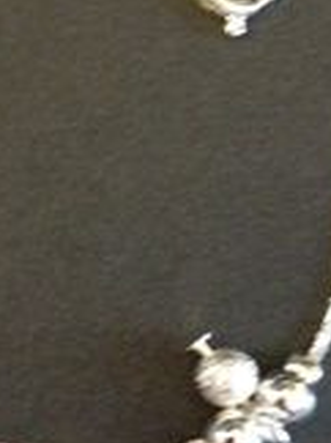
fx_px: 1329
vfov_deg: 18.8
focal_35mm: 104
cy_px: 104
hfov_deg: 13.8
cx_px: -66
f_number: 2.4
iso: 800
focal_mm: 4.28
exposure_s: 1/15
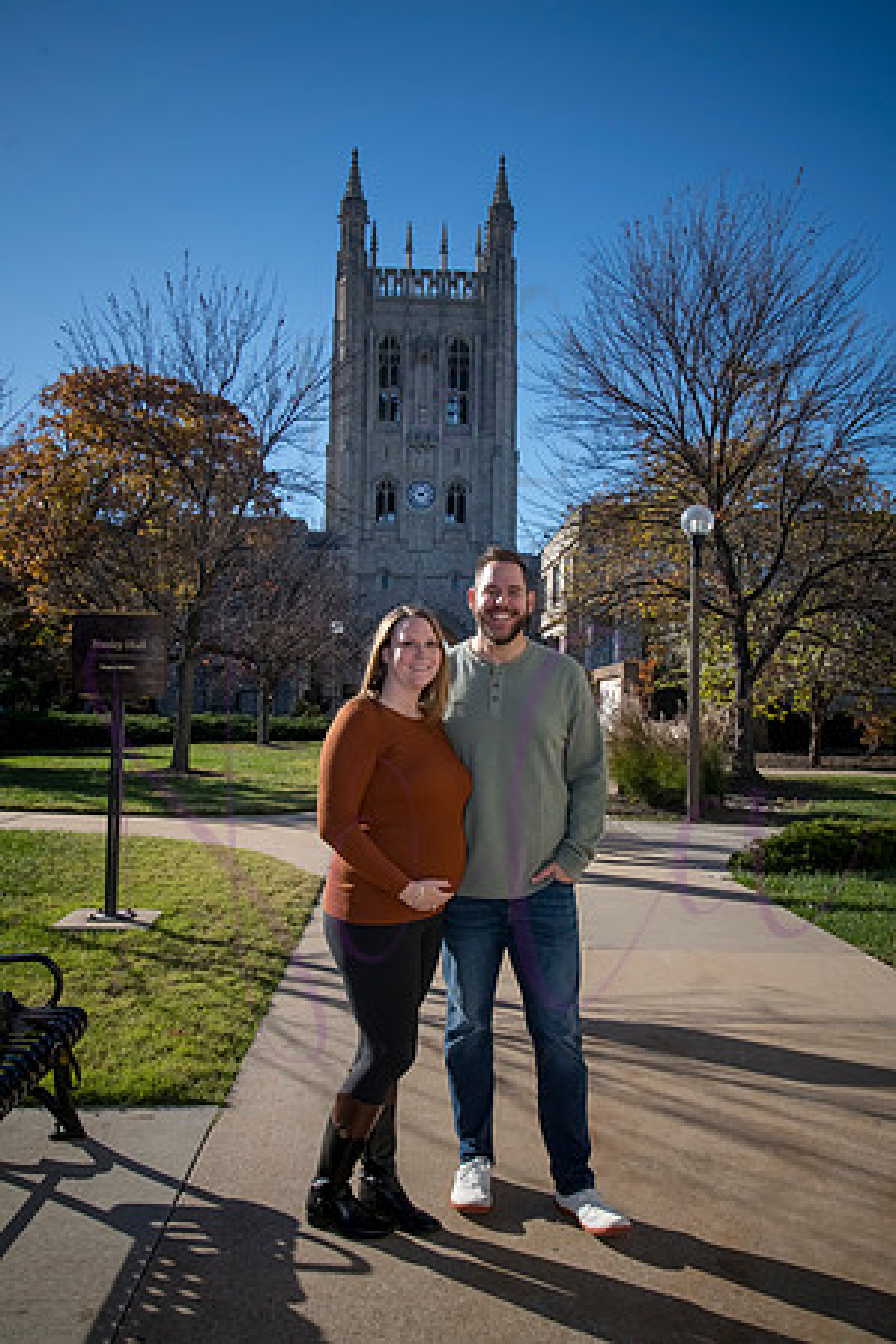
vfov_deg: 63.7
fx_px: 1083
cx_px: 448
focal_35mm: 29
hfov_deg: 45.0
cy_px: 672
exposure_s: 1/640
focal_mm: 29
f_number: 13
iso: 640
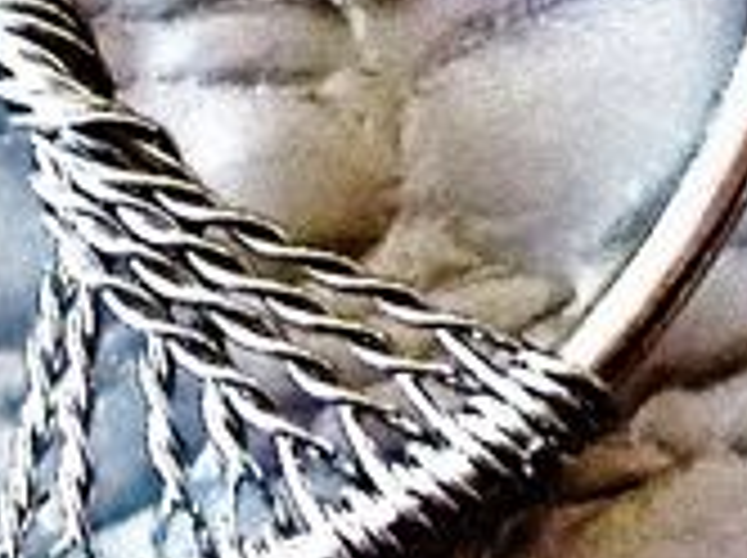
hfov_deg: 13.0
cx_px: 40
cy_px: 68
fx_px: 3254
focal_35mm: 151
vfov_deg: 9.8
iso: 400
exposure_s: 1/20
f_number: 3.3
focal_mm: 4.5
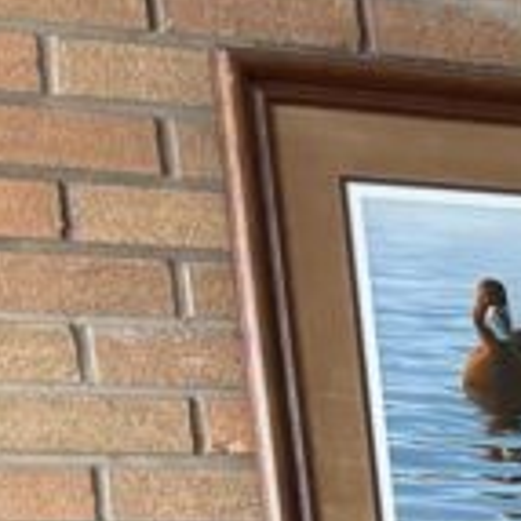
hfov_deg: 8.5
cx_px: 1572
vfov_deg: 9.1
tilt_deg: -11.4
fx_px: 2929
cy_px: 1242
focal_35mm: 172
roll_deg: +1.9
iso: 320
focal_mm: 5.96
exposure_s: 1/60
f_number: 1.6
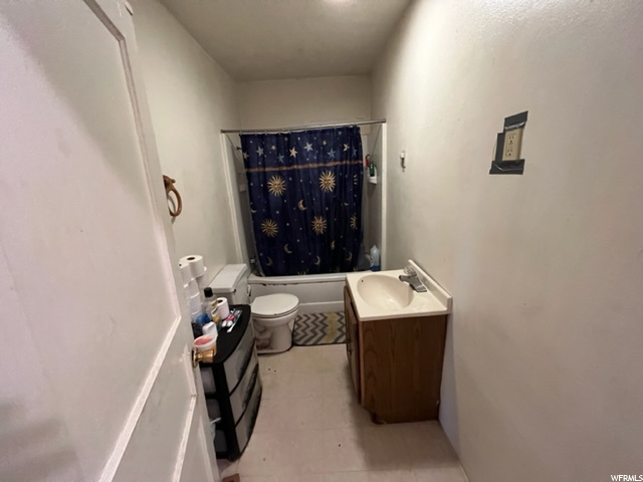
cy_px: 241
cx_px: 322
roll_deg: +3.3
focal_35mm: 13
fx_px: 241
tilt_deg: -14.0
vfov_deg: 89.9
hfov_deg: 106.2
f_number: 1.8
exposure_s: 1/60
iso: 800
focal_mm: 1.57
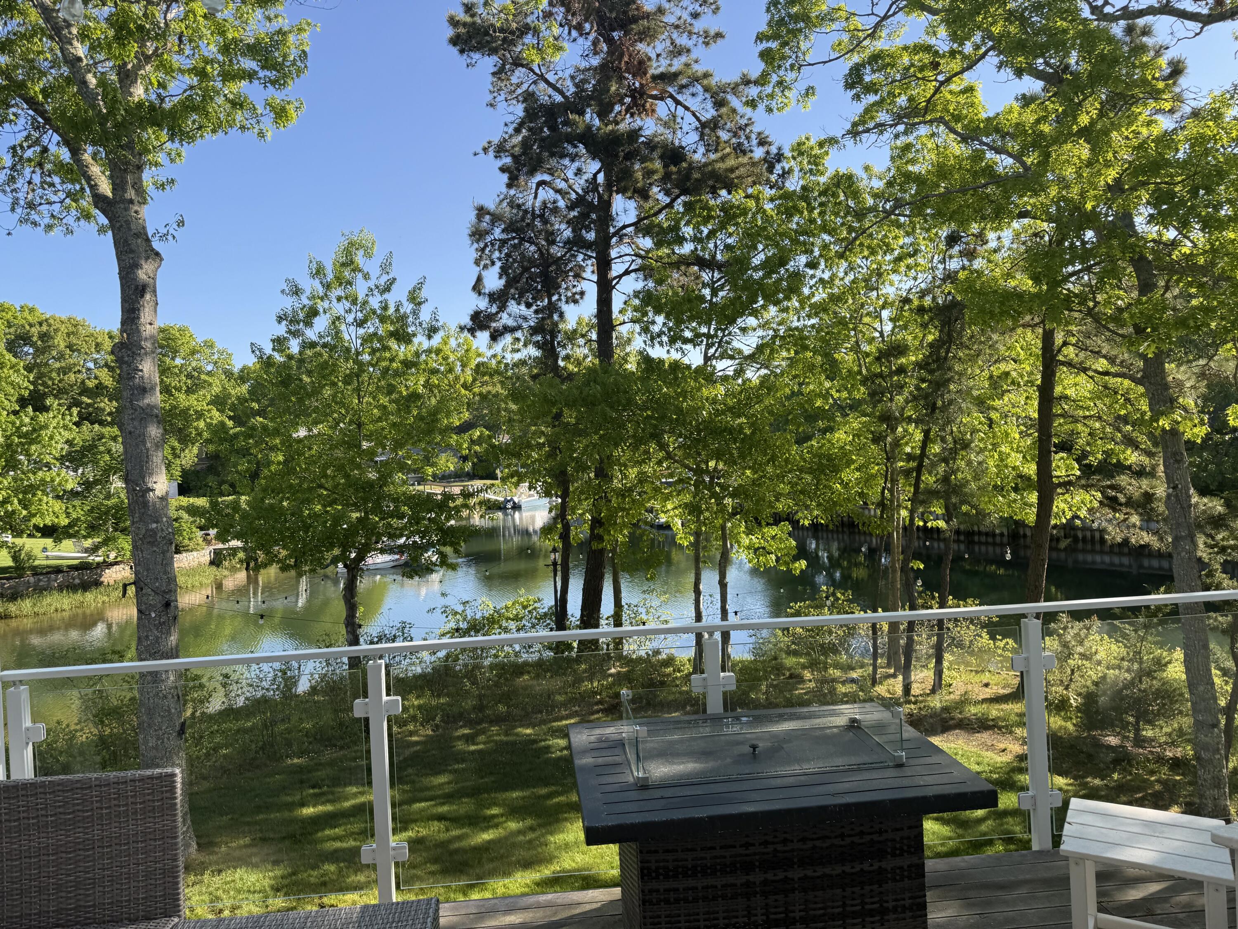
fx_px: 858
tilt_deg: -1.9
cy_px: 464
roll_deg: +1.6
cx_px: 619
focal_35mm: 24
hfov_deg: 71.6
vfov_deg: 56.8
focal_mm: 6.76
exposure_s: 1/1032
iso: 80
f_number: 1.78
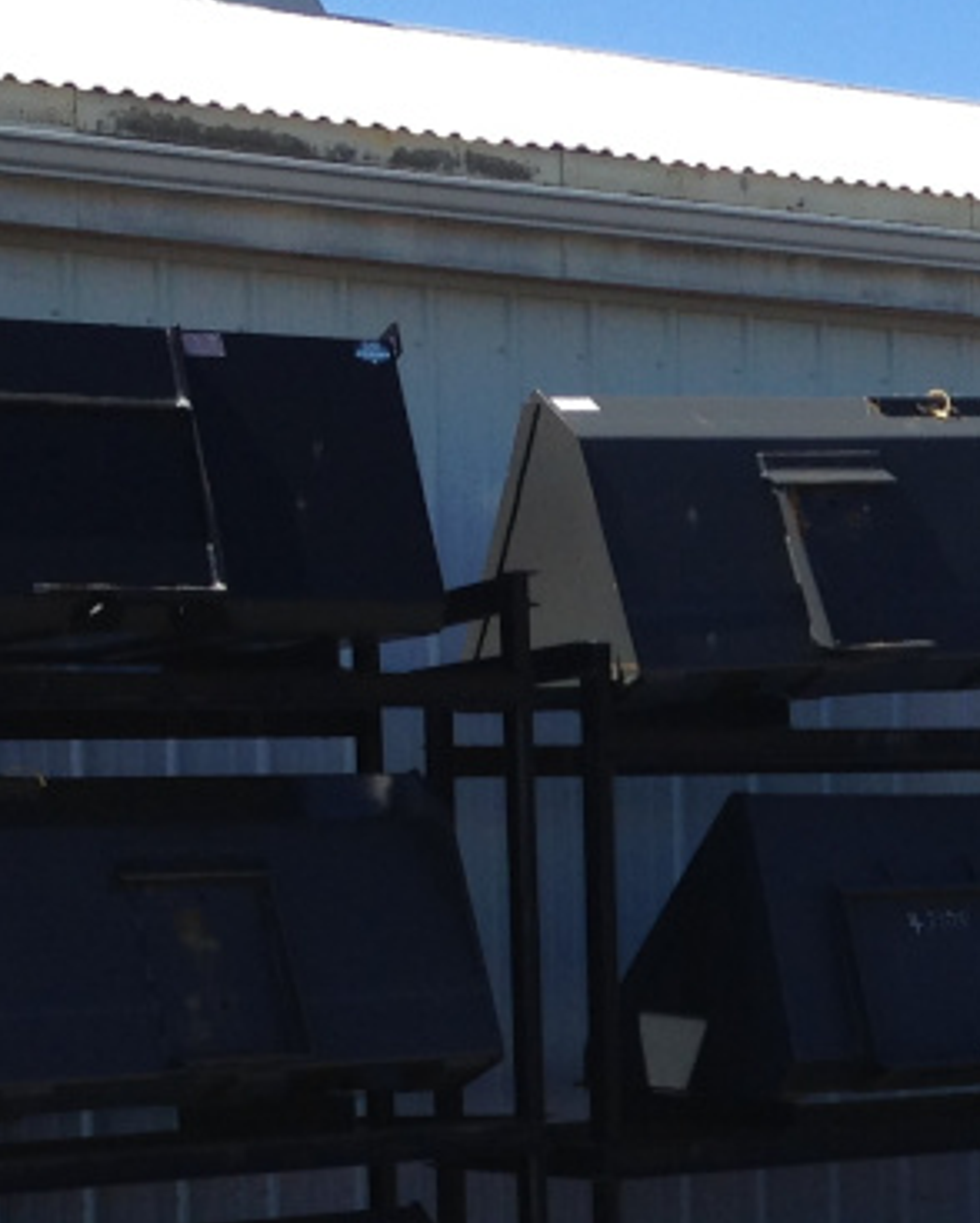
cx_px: 1380
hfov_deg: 12.9
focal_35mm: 114
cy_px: 981
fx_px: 4130
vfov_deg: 16.7
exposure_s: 1/1043
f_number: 2.4
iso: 50
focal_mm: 4.12
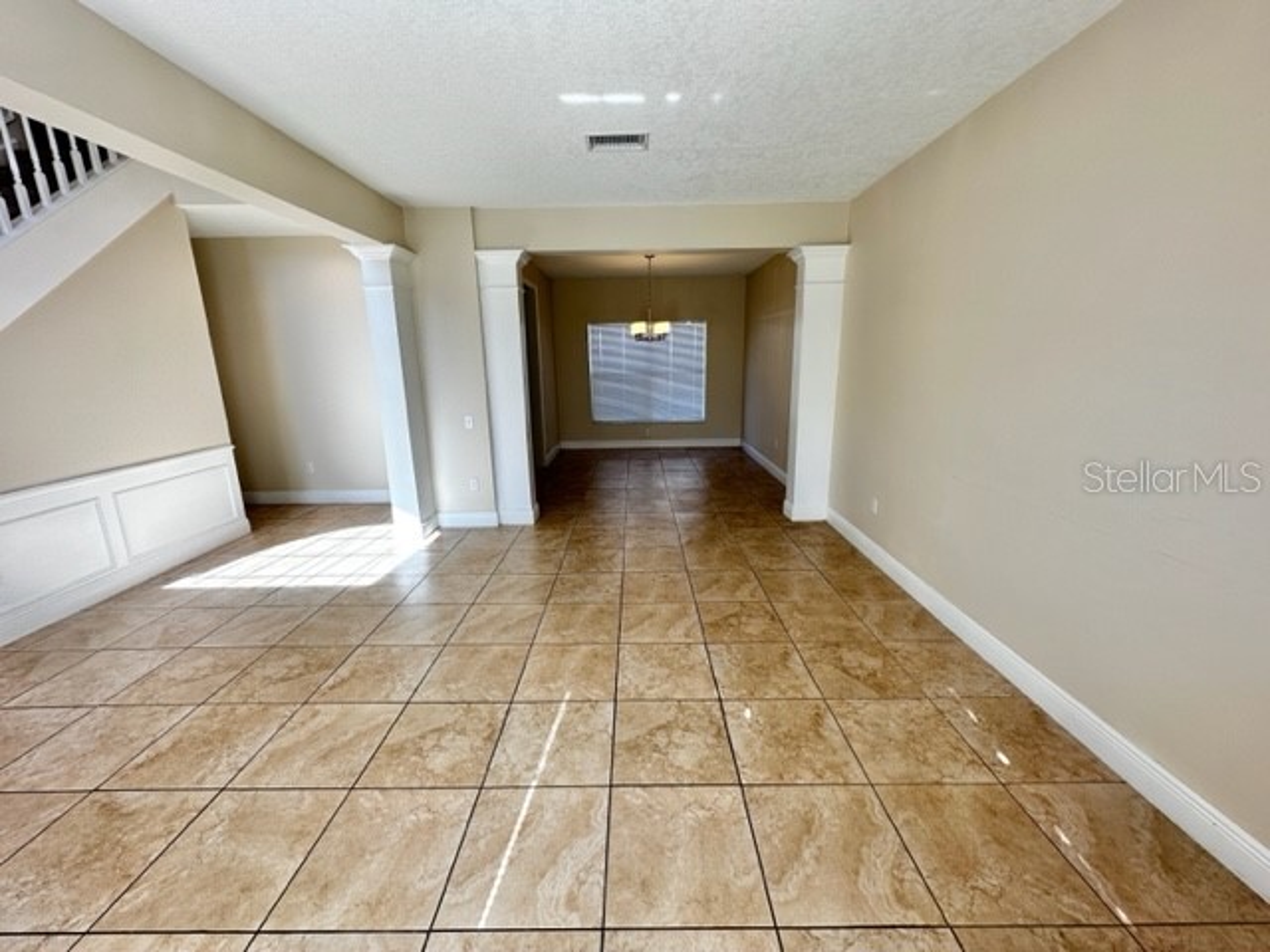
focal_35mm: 14
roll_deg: +0.5
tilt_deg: -13.0
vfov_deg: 85.7
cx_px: 635
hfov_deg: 102.1
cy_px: 476
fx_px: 514
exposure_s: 1/110
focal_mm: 2.22
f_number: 2.2
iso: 40
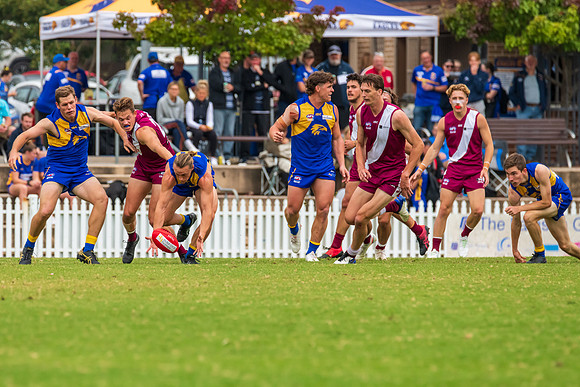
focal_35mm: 523
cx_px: 250
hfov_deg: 3.9
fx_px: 8426
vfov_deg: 2.6
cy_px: 220
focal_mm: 460
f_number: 10
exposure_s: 1/1250
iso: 1000
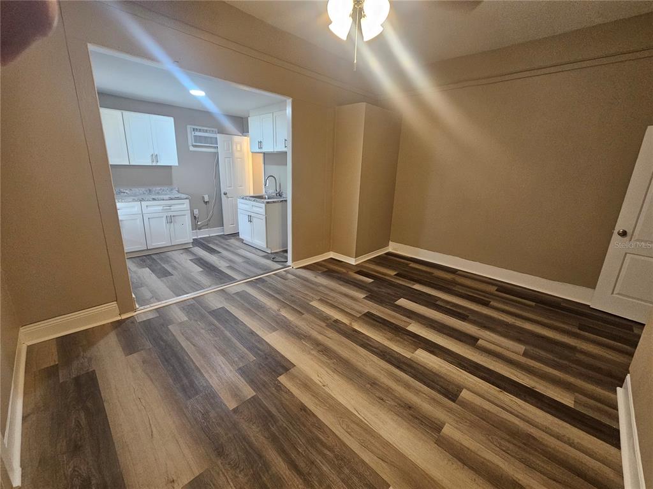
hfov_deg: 106.2
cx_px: 326
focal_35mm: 13
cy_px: 244
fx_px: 245
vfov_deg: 89.9
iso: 400
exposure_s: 1/60
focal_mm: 2.2
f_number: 2.2
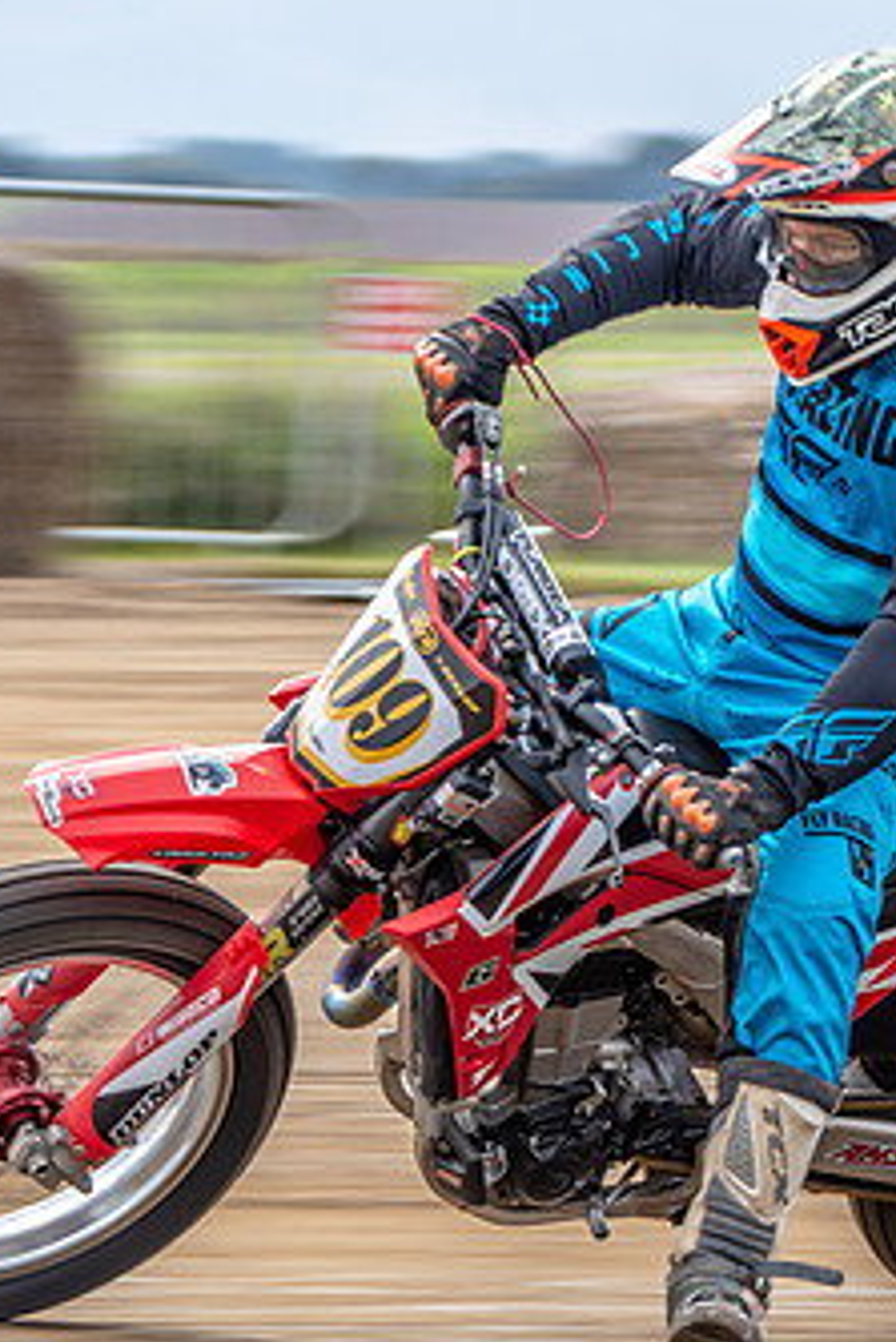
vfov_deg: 5.6
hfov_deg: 3.8
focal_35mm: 366
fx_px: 13649
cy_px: 664
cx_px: 389
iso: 125
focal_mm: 116
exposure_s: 1/125
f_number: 10
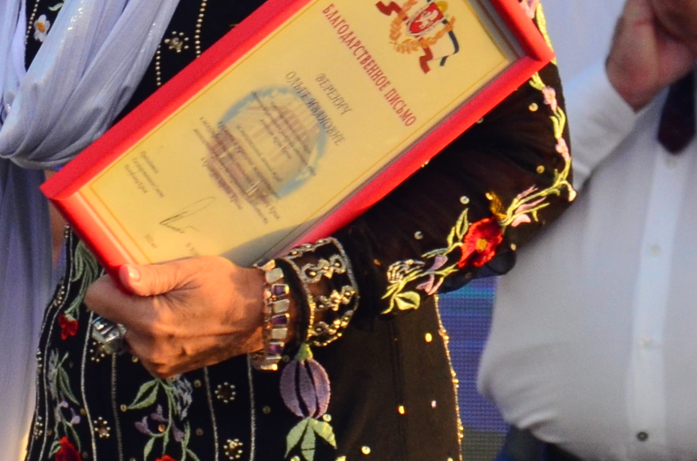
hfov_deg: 4.7
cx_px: -446
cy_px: -99
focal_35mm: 438
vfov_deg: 3.1
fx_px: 8462
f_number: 5.6
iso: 500
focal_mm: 70
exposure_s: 1/640
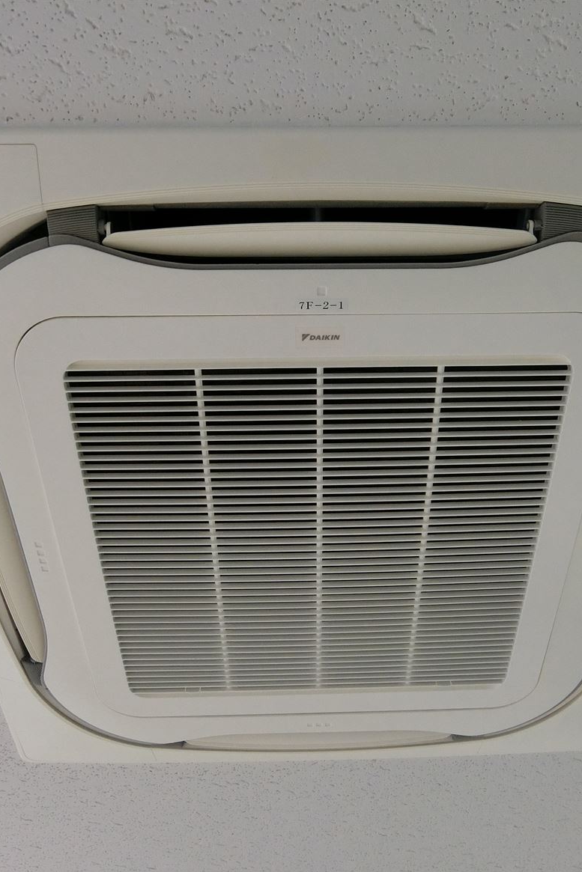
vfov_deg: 61.9
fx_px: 727
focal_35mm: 30
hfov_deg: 43.6
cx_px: 307
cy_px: 448
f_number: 2.8
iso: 400
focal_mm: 4.6
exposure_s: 1/125
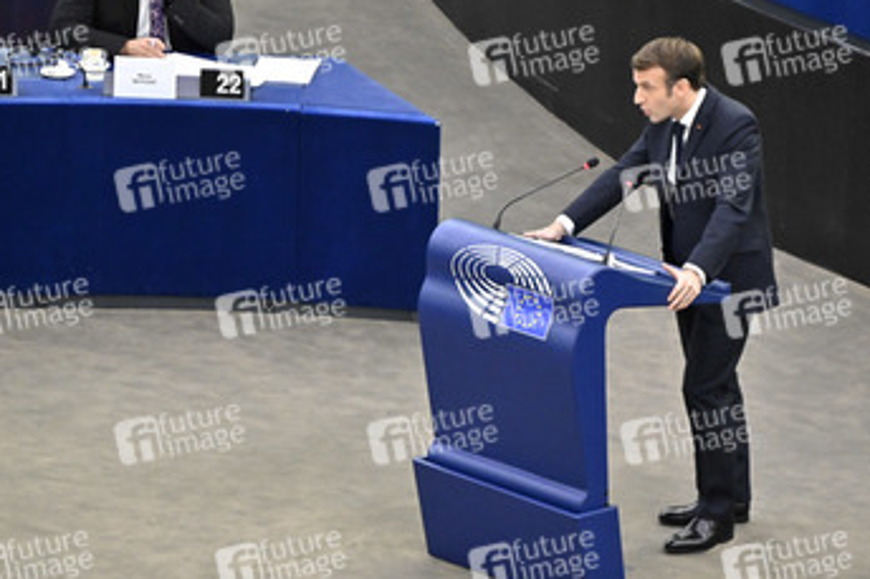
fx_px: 10145
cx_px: 467
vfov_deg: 3.3
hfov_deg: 4.9
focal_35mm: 420
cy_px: 245
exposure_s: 1/250
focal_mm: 320
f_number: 6.3
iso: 4000
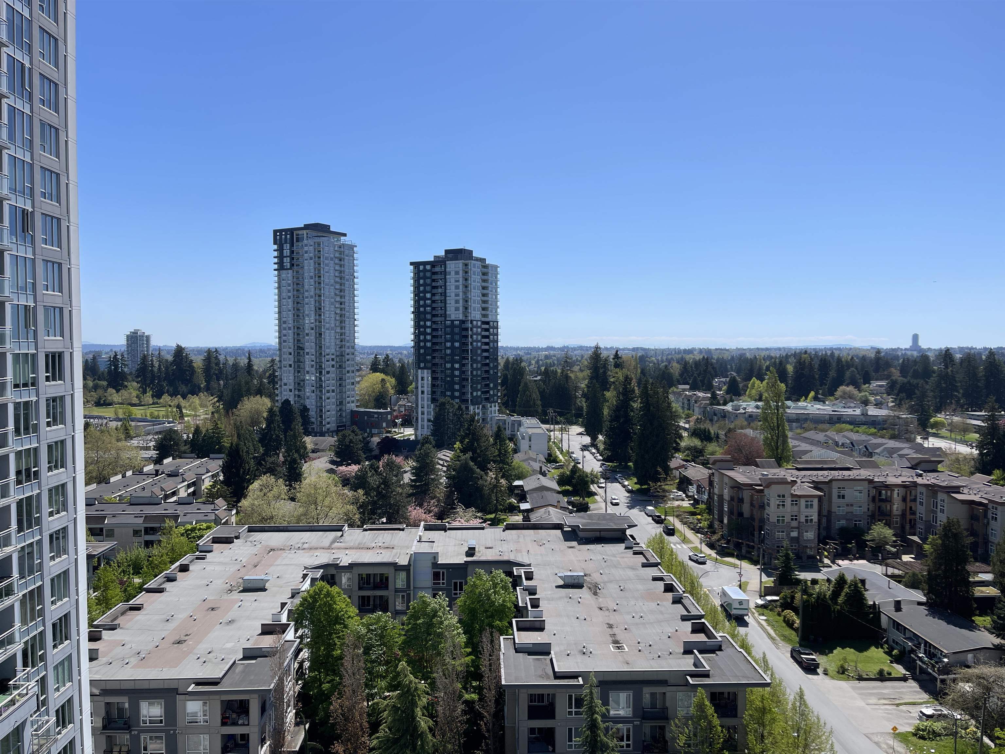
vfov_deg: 54.9
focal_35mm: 25
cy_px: 377
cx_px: 502
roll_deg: -0.4
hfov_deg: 69.4
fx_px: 726
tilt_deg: -3.6
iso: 32
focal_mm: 5.1
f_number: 1.6
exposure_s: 1/4525
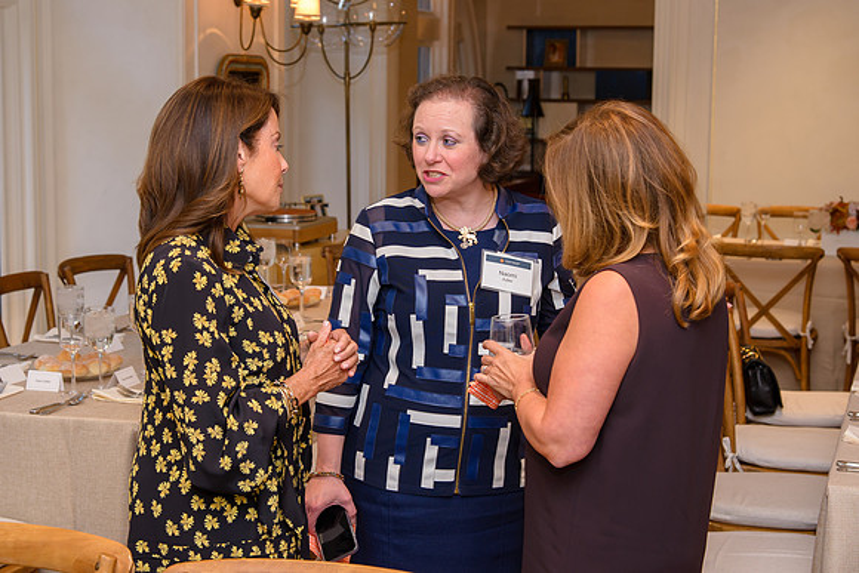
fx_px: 1473
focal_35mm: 62
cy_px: 268
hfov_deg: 32.5
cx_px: 422
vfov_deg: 22.0
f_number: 5.6
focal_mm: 58
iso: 800
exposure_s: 1/30
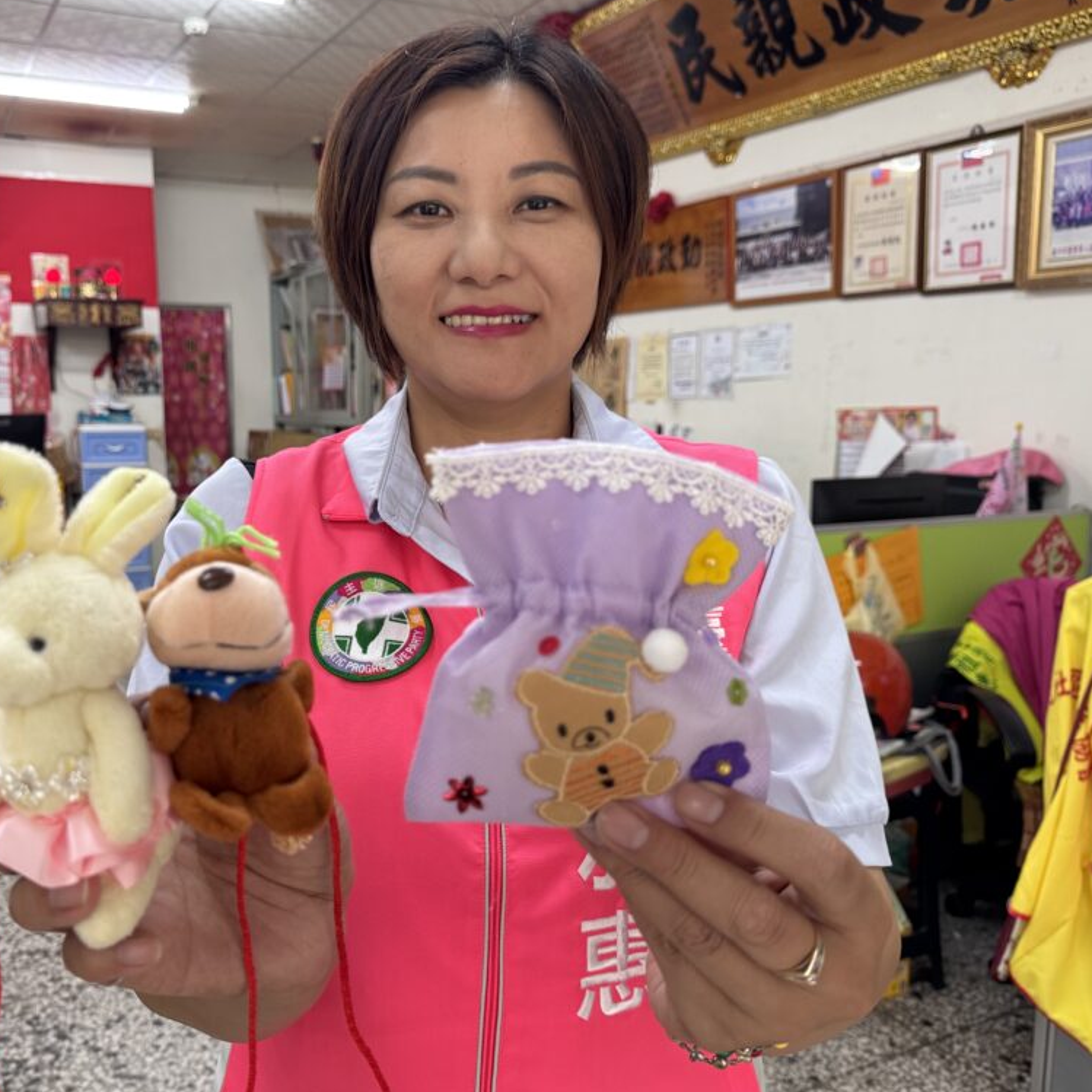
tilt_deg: -6.9
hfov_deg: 54.9
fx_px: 1035
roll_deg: +0.6
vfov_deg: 55.6
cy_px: 538
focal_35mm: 29
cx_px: 404
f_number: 1.78
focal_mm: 6.76
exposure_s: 1/60
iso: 200
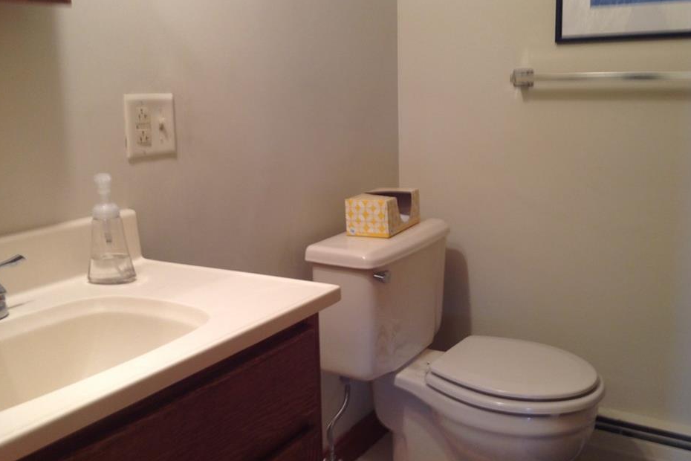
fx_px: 768
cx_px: 361
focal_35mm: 40
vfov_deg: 33.4
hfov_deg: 48.4
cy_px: 199
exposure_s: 1/20
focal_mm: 4.28
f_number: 2.4
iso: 50
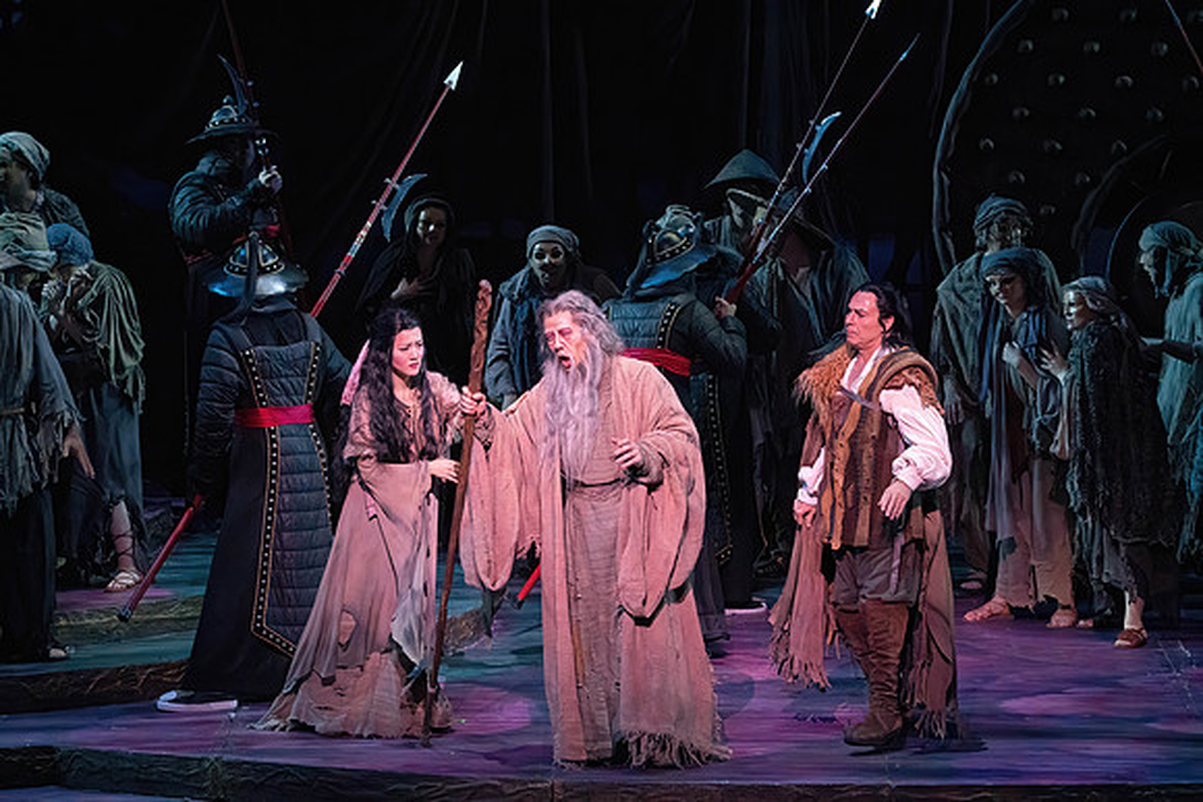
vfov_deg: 6.9
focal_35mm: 200
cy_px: 401
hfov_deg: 10.3
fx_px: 6685
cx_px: 602
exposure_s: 1/320
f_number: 10
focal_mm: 200
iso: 20000
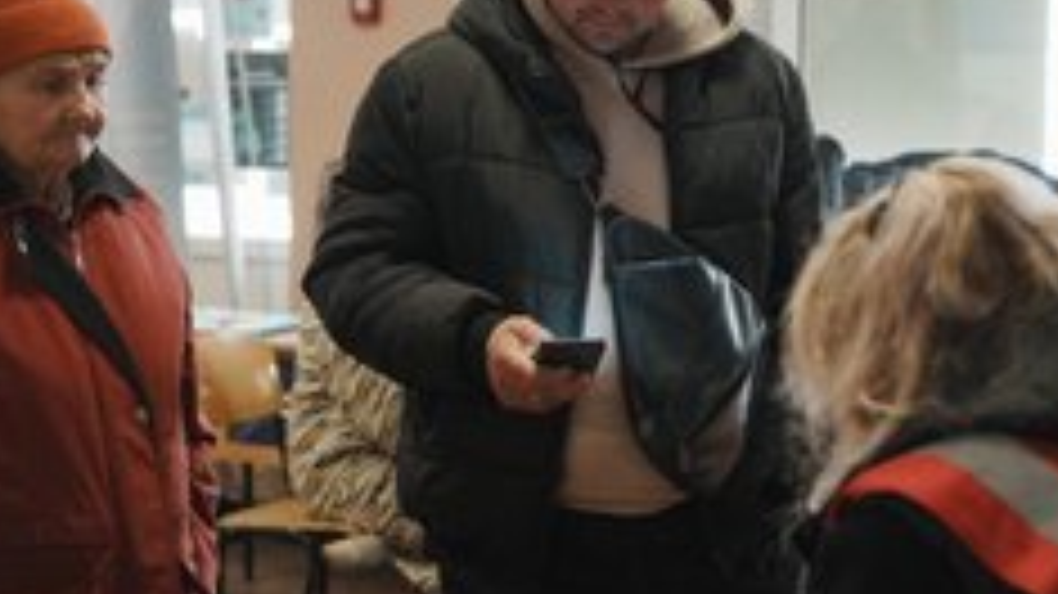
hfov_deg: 25.9
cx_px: 504
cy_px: 351
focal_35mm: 82
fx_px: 2300
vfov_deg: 14.7
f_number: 3.2
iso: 1600
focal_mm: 46
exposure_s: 1/100
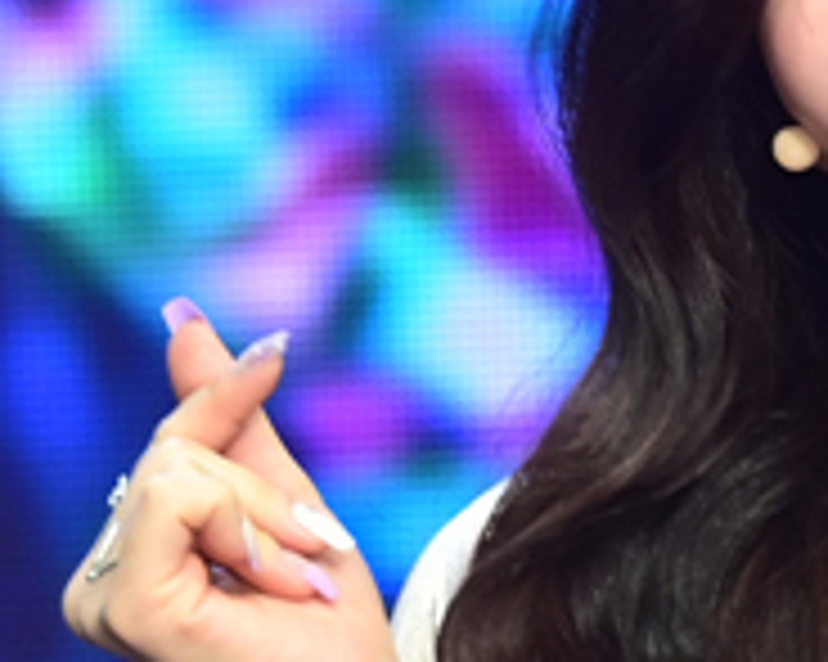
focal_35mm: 1308
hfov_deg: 1.5
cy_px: 308
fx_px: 32036
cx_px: 1008
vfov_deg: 1.2
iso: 2500
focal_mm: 400
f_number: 6.3
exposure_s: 1/250
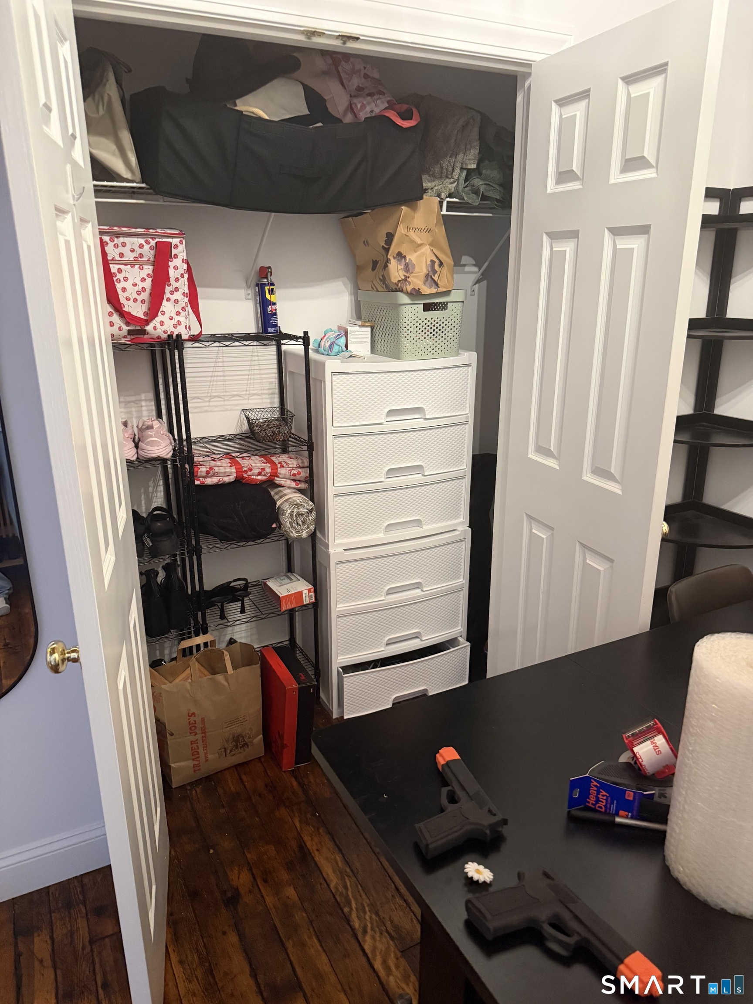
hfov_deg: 56.8
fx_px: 696
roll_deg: +1.9
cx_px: 376
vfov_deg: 71.6
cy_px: 502
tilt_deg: -16.0
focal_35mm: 24
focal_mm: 6.76
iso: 640
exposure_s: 1/40
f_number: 1.78
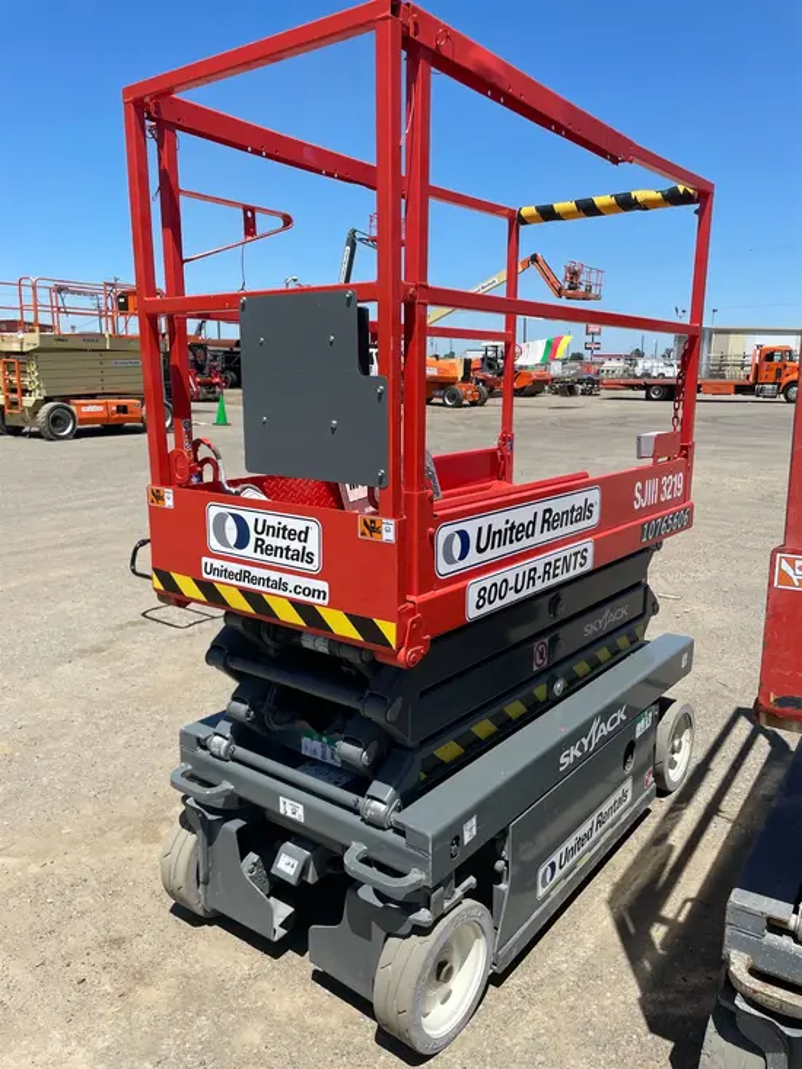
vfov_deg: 67.3
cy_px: 534
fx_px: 803
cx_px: 401
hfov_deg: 53.1
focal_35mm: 26
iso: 50
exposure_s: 1/5291
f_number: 1.6
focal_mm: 4.2
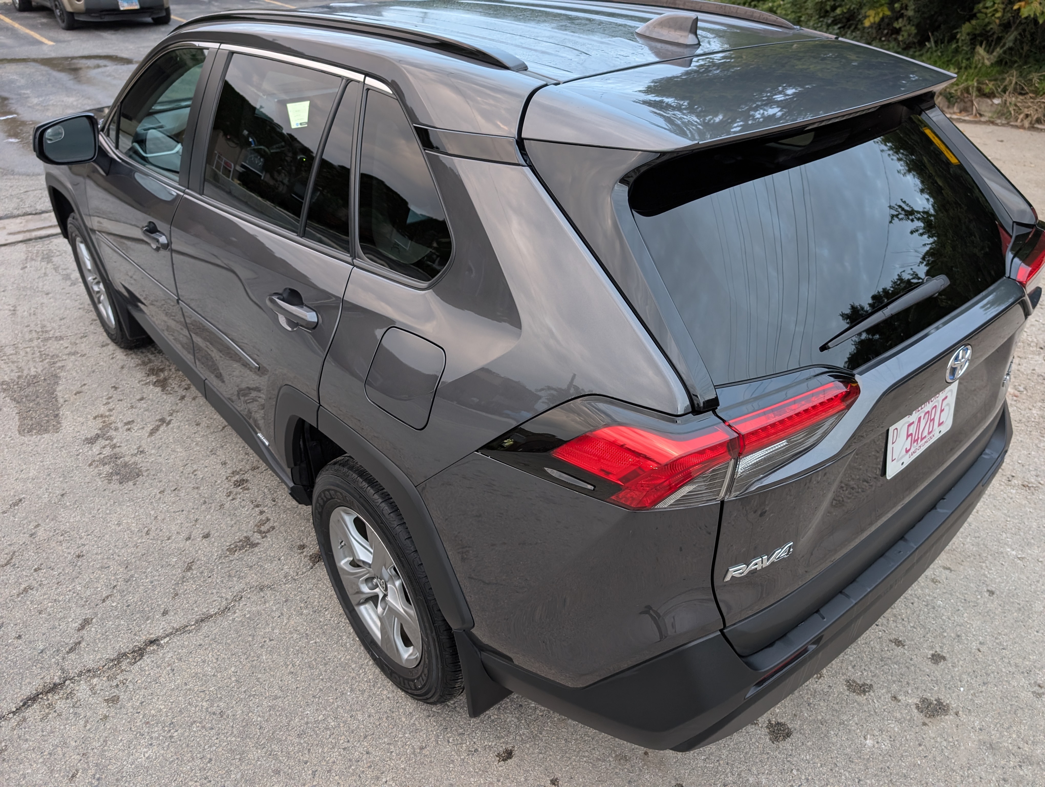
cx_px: 522
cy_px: 394
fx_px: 726
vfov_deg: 56.9
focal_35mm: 24
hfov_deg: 71.5
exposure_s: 1/94.6
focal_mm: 6.9
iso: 584
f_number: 1.68
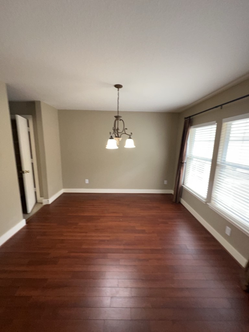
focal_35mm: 13
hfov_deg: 89.9
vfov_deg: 106.2
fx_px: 125
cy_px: 166
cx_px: 124
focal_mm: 1.57
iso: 200
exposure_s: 1/60
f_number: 1.8
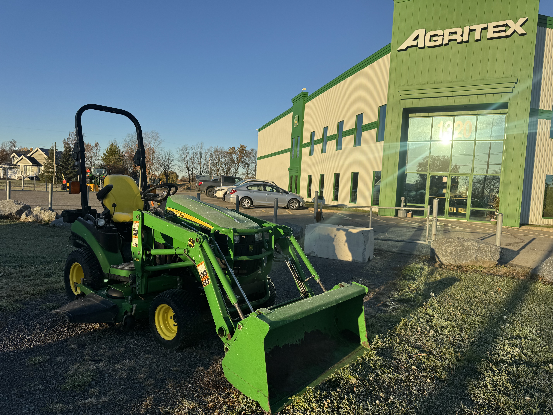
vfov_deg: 56.8
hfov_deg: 71.6
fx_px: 383
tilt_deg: -1.9
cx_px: 276
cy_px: 208
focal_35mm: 24
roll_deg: -2.0
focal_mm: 6.76
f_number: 1.78
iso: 80
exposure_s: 1/3802
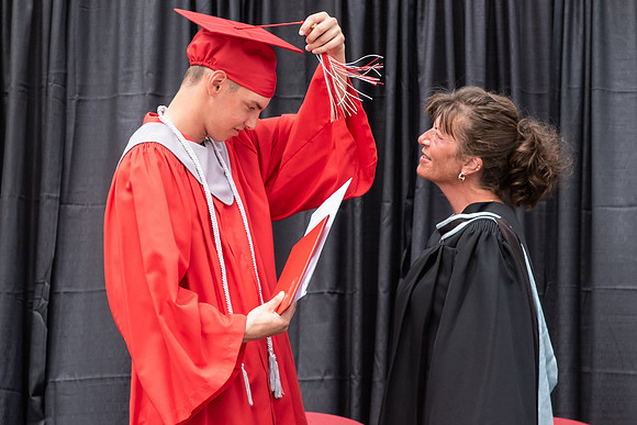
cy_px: 105
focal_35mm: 112
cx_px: 217
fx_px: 1990
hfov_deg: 18.1
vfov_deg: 12.2
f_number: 5.6
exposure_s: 1/640
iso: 500
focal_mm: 56
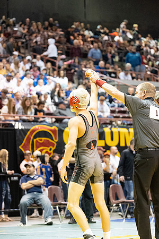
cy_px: 120
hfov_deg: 11.0
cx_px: 80
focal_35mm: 125
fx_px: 828
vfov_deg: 16.4
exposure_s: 1/500
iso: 12800
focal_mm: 125
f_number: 4
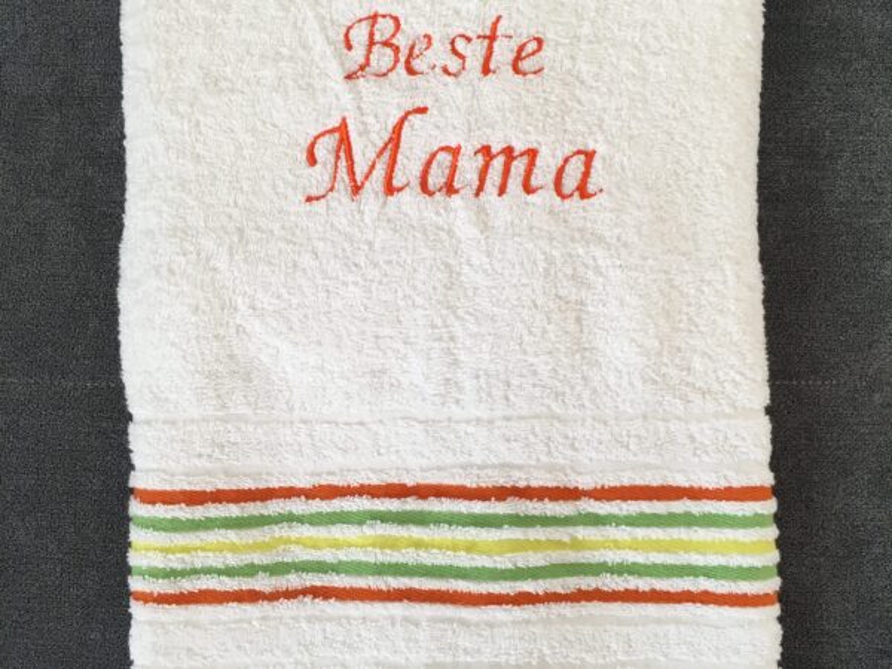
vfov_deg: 48.2
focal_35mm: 29
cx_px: 446
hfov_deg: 61.7
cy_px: 334
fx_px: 747
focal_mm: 4.15
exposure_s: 1/33
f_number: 2.2
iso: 25
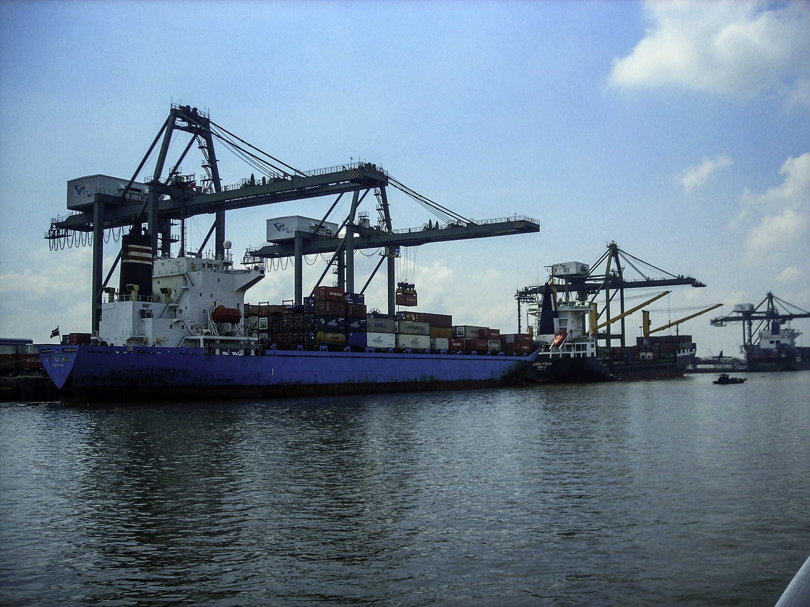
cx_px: 405
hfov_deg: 49.0
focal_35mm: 38
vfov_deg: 37.7
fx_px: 889
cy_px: 304
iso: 50
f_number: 6.4
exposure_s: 1/240
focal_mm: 6.3
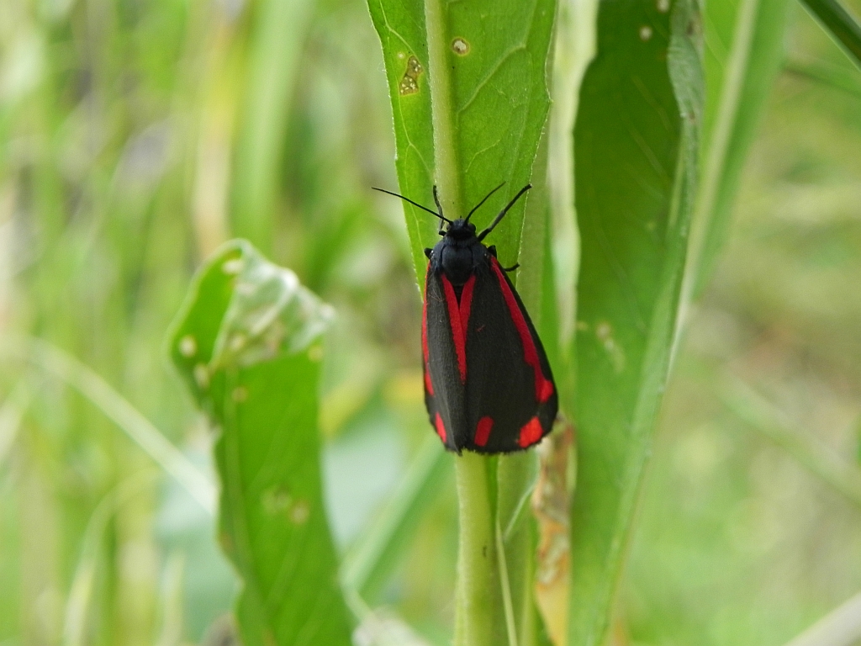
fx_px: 2363
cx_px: 430
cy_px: 323
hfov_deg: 20.7
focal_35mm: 95
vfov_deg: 15.6
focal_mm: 16.9
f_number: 4
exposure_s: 1/134
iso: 160
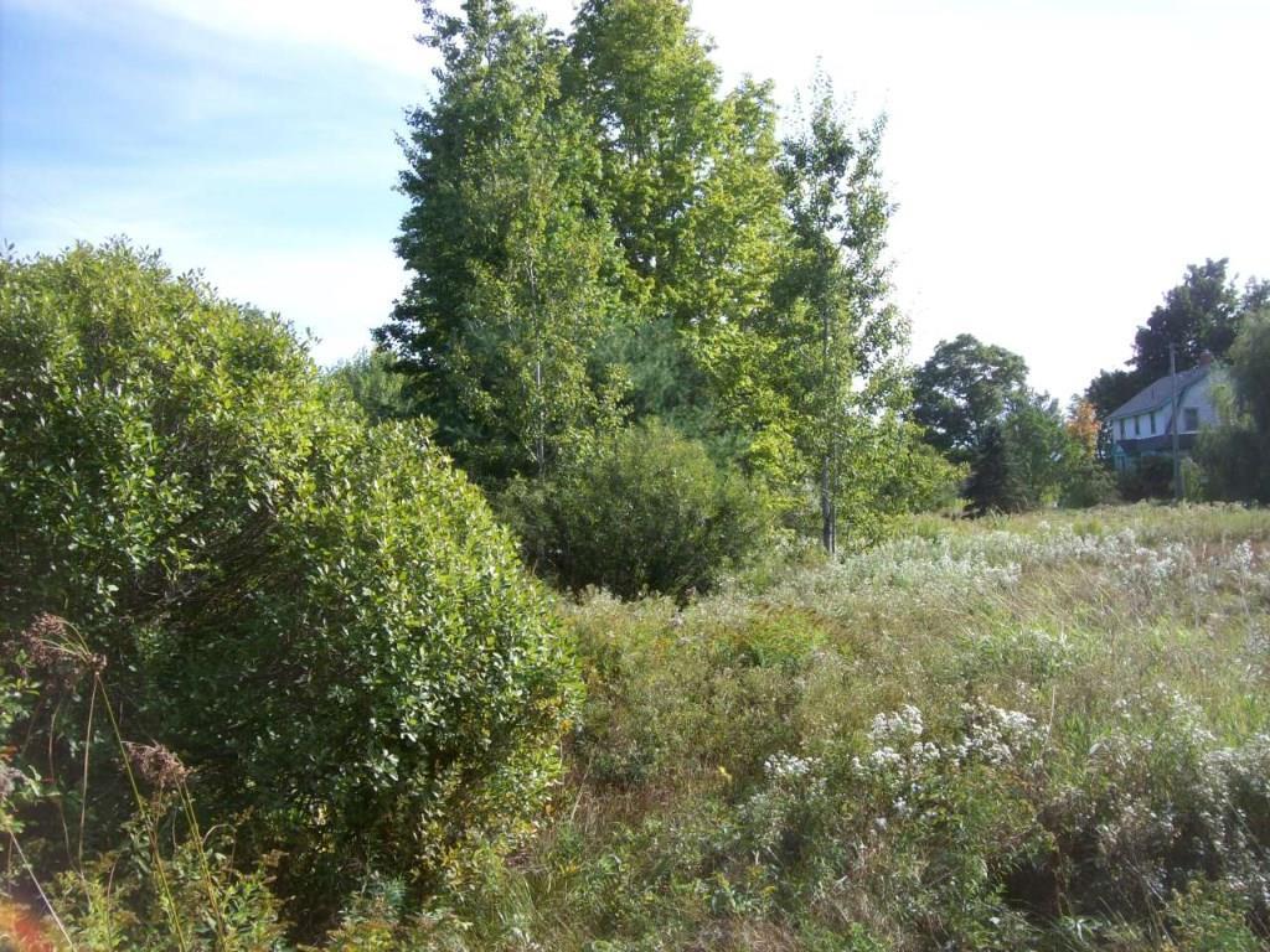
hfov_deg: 51.4
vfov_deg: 39.7
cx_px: 635
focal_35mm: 36
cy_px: 476
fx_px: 1321
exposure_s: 1/253
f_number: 4.8
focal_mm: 6
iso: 80
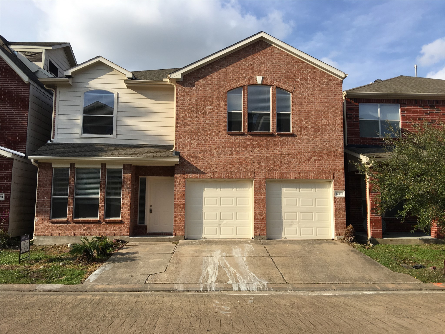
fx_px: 373
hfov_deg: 61.7
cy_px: 167
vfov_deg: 48.2
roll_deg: -0.1
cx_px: 222
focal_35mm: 29
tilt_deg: +7.0
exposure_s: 1/1637
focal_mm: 4.15
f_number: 2.2
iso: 25
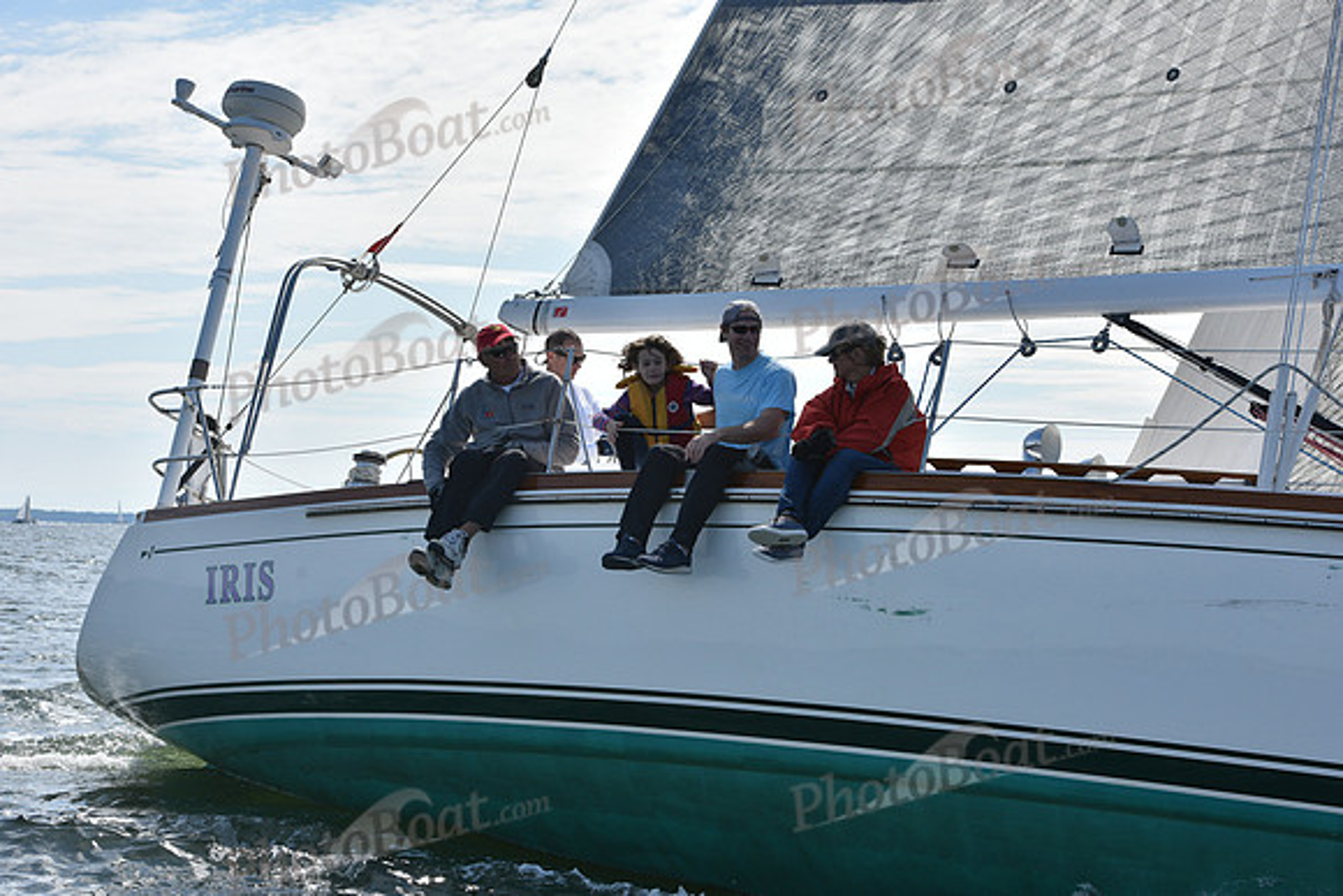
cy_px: 448
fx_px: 3172
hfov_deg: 23.9
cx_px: 672
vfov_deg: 16.1
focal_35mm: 85
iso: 320
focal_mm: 85
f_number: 9
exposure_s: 1/1000
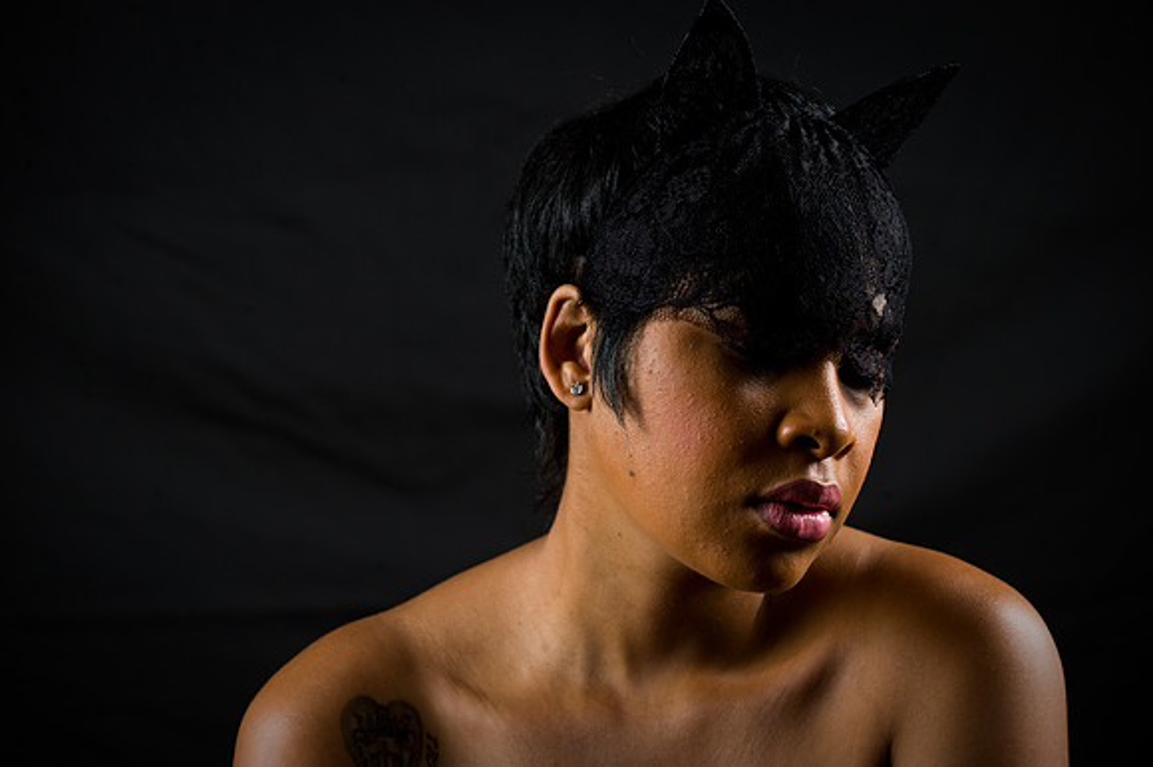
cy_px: 384
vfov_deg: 8.8
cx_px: 576
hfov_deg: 13.3
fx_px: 4961
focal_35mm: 155
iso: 200
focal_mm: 155
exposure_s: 1/125
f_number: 5.6
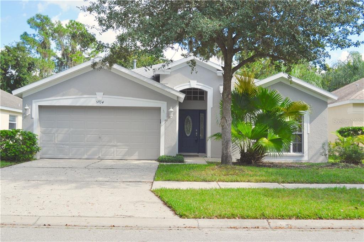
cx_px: 182
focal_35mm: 39
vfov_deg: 34.1
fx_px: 394
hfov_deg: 49.6
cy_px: 121
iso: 200
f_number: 9
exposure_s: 1/320
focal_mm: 26
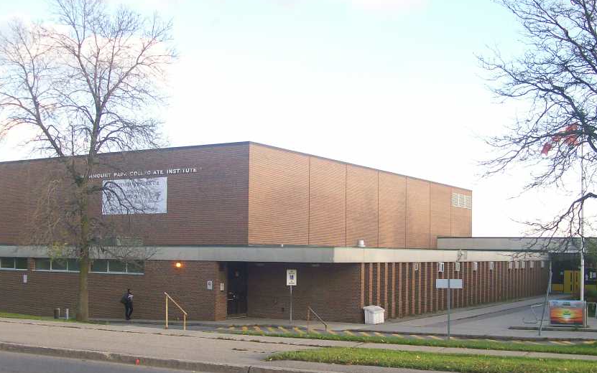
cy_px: 245
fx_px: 765
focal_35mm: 47
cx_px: 318
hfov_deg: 42.6
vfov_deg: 27.3
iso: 80
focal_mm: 6
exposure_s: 1/184
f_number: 2.7
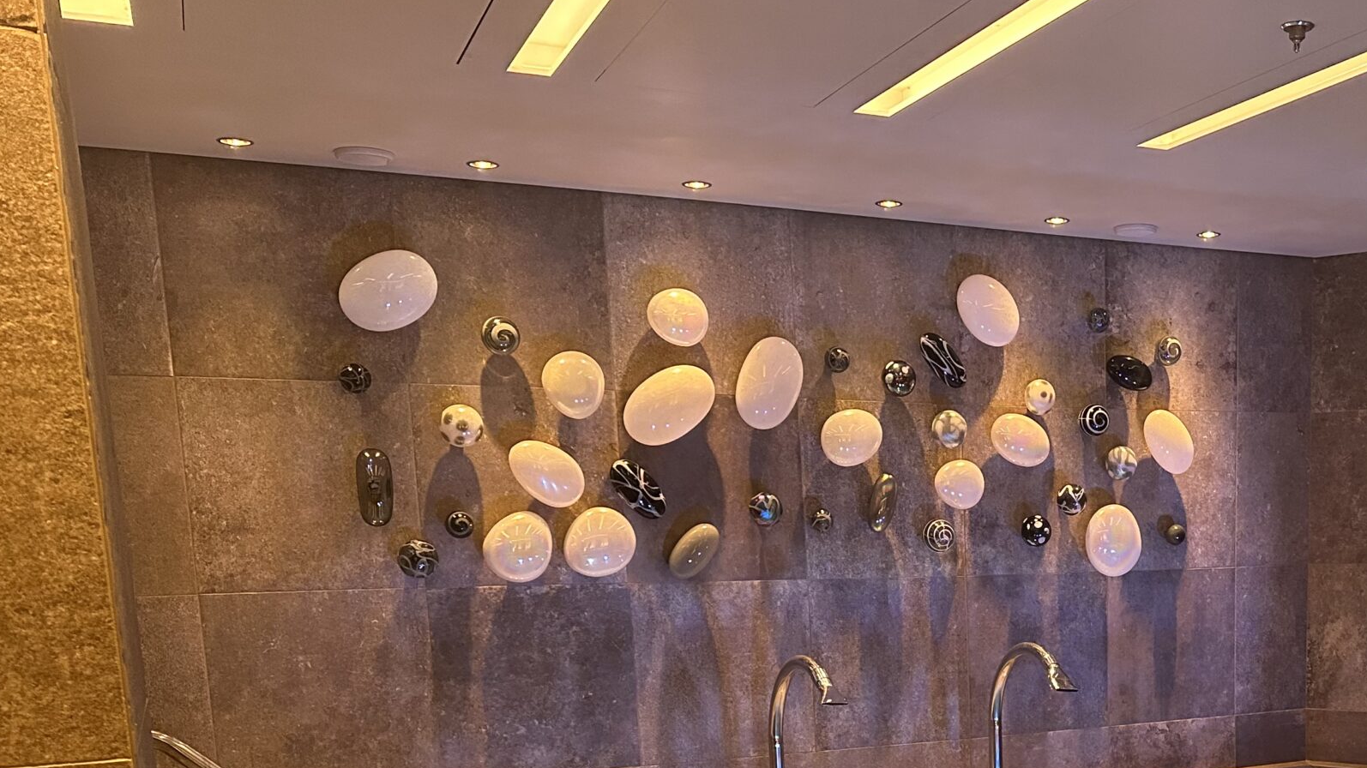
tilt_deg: -10.6
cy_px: 787
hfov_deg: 45.9
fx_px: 1522
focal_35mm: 42
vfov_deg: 26.6
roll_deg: +0.6
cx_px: 1091
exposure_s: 1/49
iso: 500
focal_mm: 6.86
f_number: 1.78
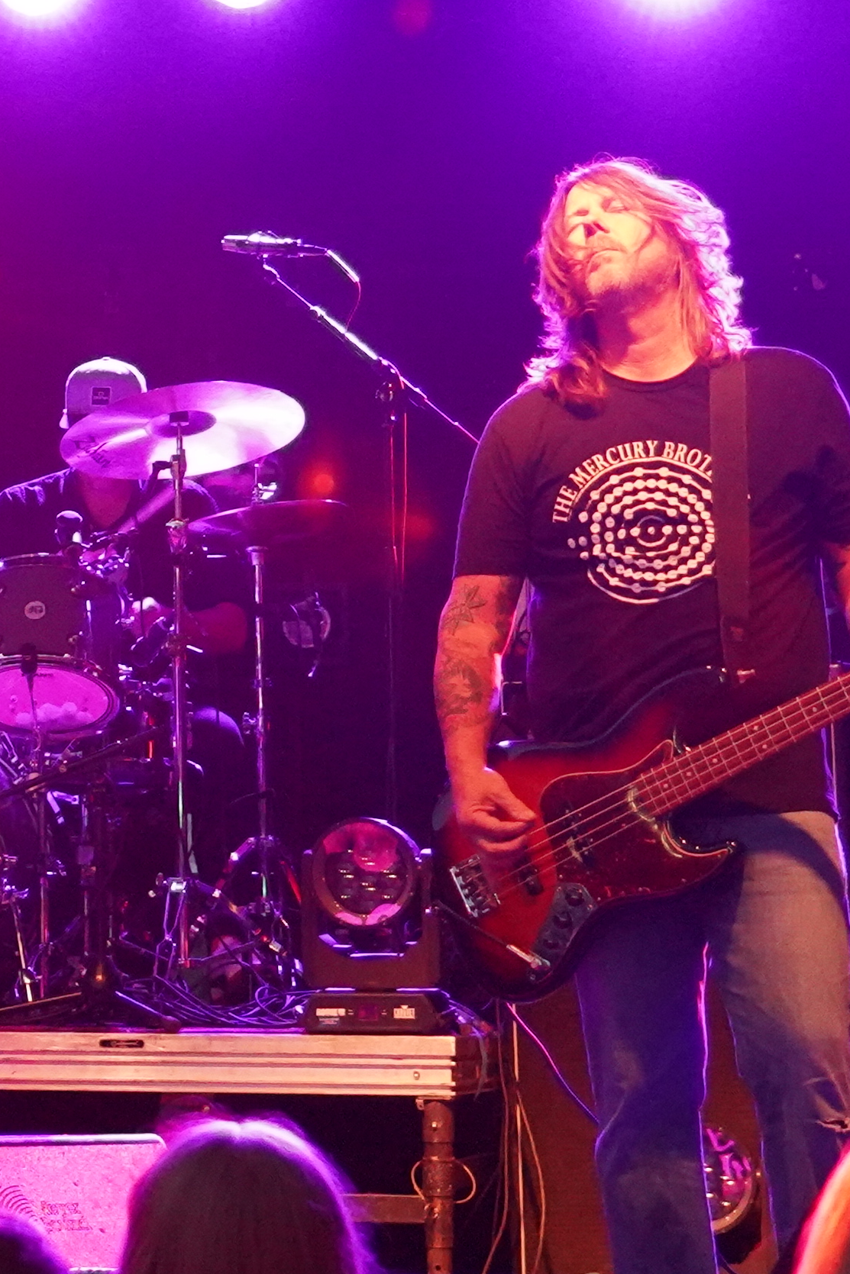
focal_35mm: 133
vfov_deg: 15.3
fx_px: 4709
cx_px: -267
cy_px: 286
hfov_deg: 10.1
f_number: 4
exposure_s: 1/160
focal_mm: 37
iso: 10000
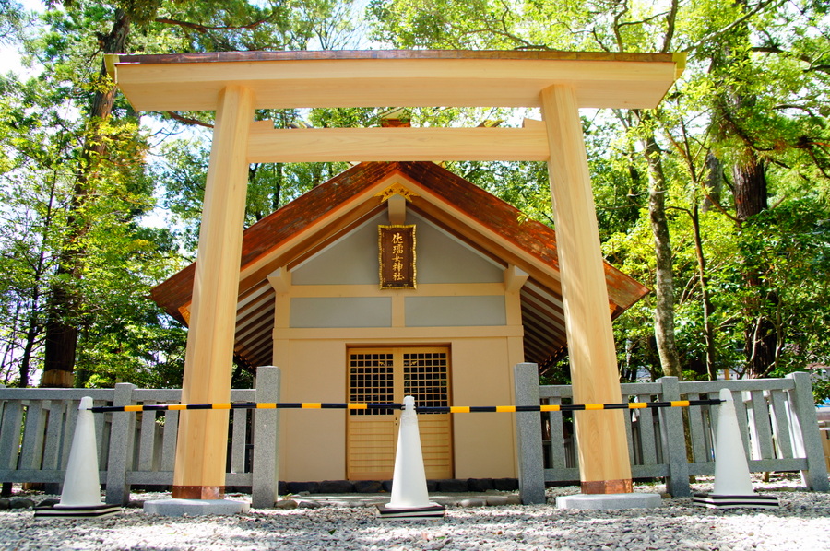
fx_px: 622
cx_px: 415
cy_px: 276
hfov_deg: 67.4
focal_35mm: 27
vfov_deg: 47.8
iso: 200
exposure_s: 1/160
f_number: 6.3
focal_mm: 18
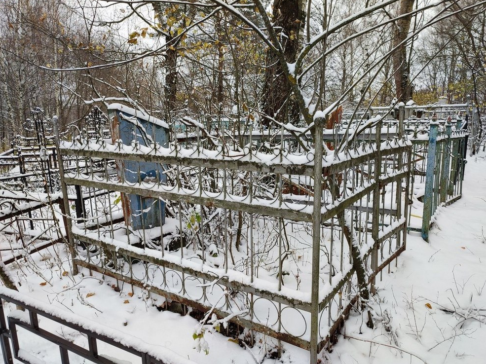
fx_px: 365
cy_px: 184
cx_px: 251
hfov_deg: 67.3
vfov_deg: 53.0
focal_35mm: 26
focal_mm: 6.04
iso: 50
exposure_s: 1/121
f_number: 1.9
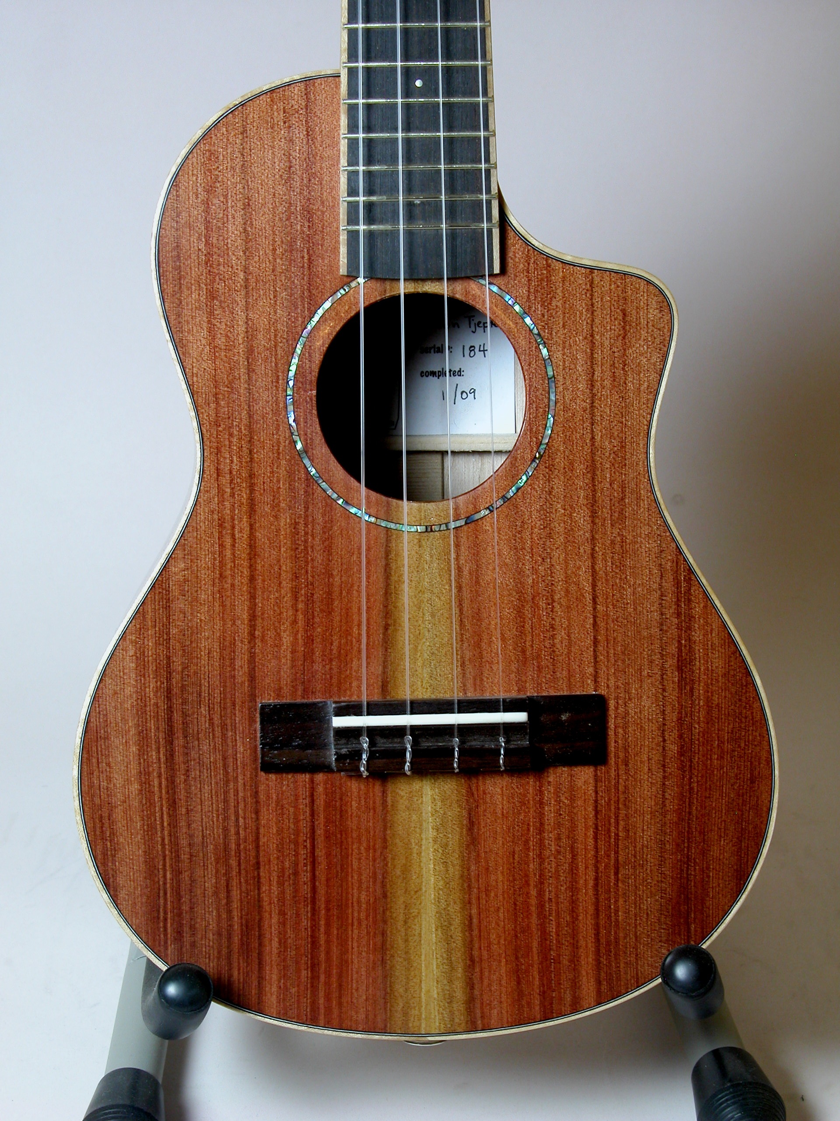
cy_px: 560
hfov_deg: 19.1
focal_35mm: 77
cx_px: 420
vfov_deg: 25.3
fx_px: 2491
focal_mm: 19.9
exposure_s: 1/12.8
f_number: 5.4
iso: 100
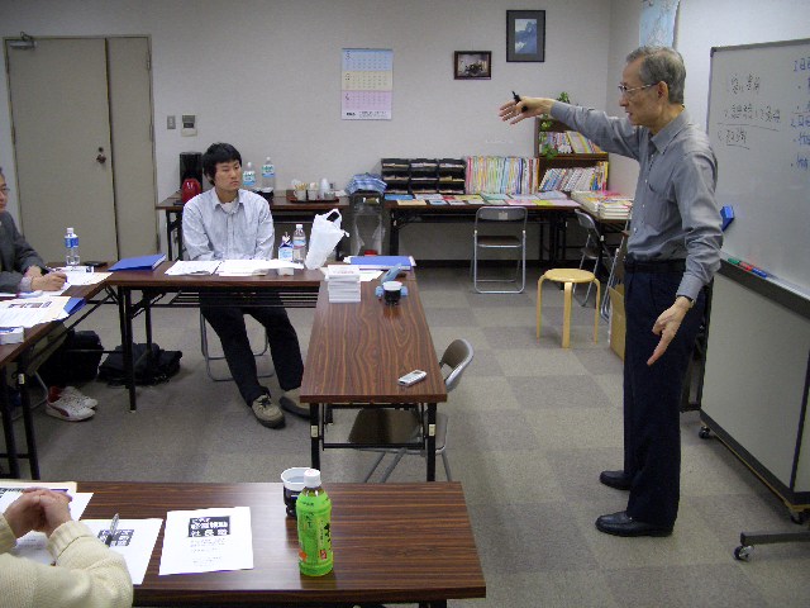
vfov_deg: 40.7
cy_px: 304
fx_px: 819
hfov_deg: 52.6
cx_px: 405
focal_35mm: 35
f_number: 2.6
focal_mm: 5.8
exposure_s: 1/30
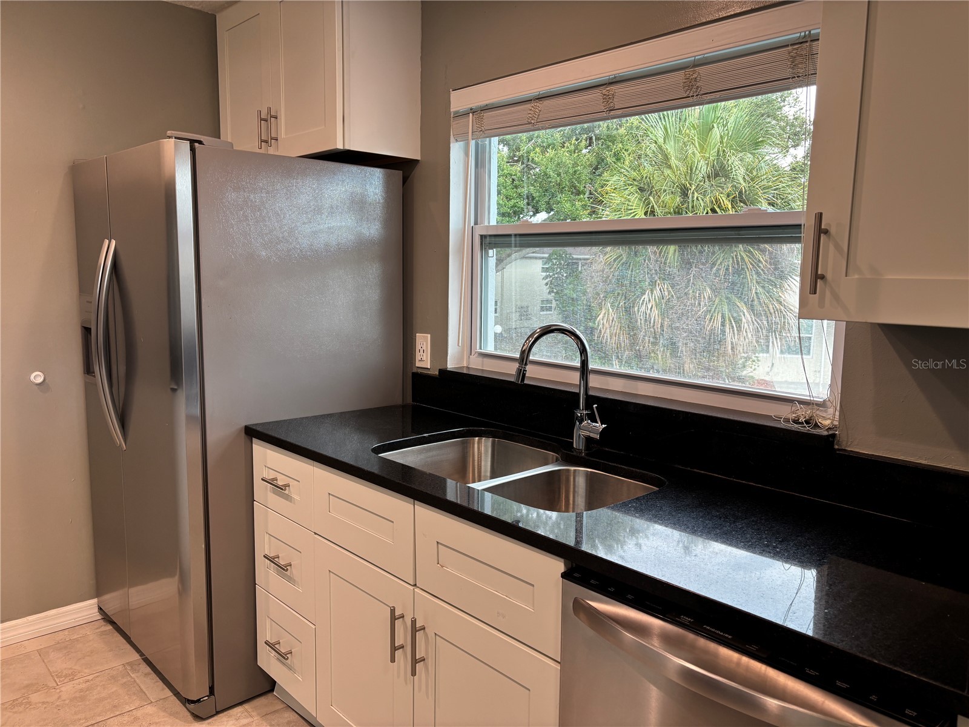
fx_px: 728
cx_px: 484
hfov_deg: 67.3
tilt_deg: -8.2
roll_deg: -1.5
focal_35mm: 26
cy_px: 364
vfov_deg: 53.1
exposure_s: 1/62
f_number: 1.6
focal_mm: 5.96
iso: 50
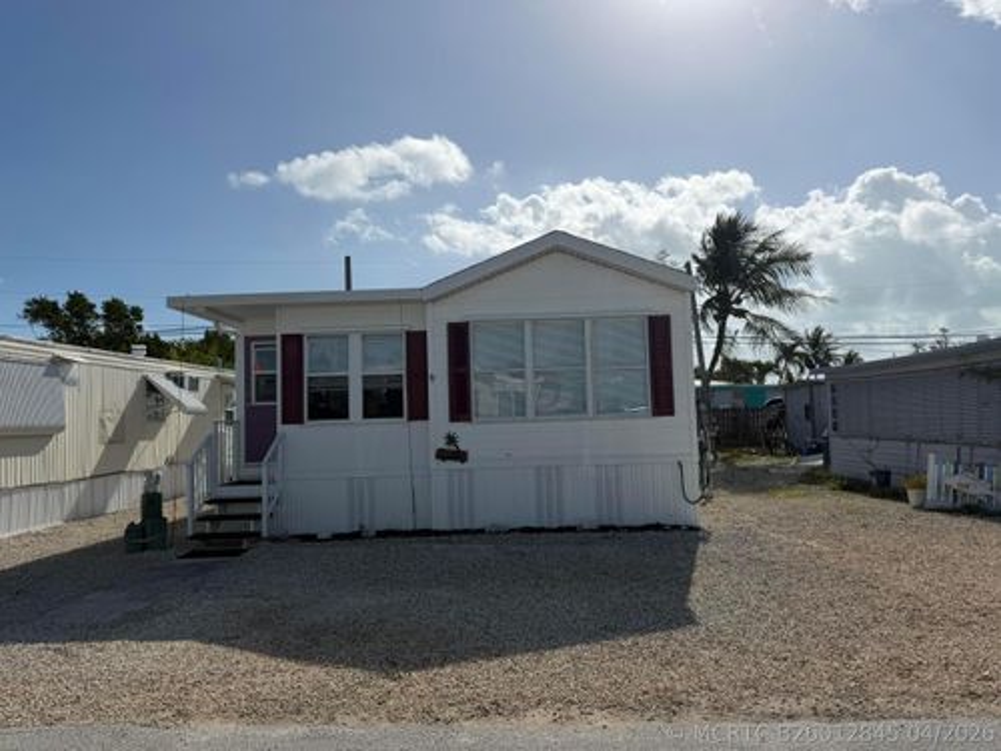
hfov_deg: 71.6
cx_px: 500
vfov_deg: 56.8
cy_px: 376
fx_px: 694
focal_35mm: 24
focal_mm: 6.76
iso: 100
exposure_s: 1/17544
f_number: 1.78
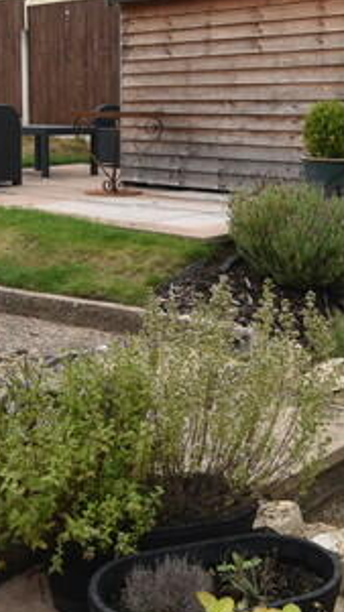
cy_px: 196
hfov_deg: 20.4
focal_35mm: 59
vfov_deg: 35.2
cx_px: 202
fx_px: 955
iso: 200
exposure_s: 1/250
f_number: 8
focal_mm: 11
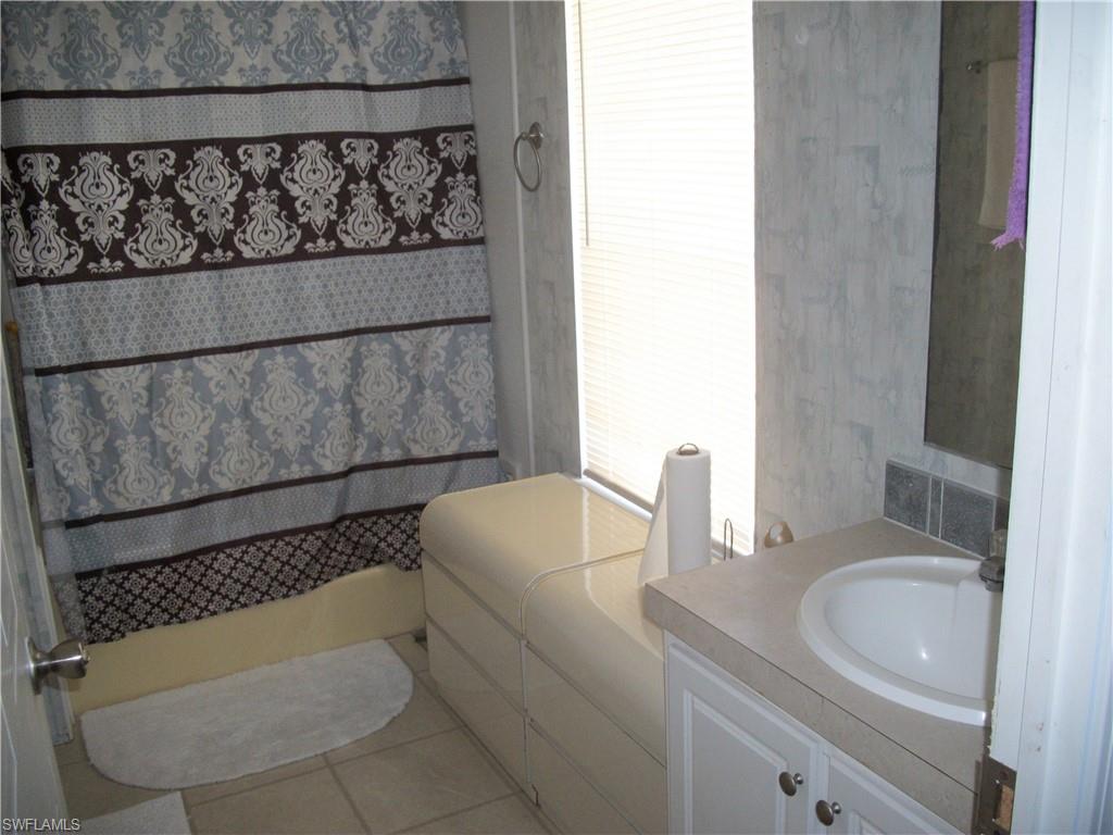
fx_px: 1029
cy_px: 418
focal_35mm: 32
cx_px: 556
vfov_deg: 44.2
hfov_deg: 56.8
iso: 160
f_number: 2.9
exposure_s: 1/50
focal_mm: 5.7
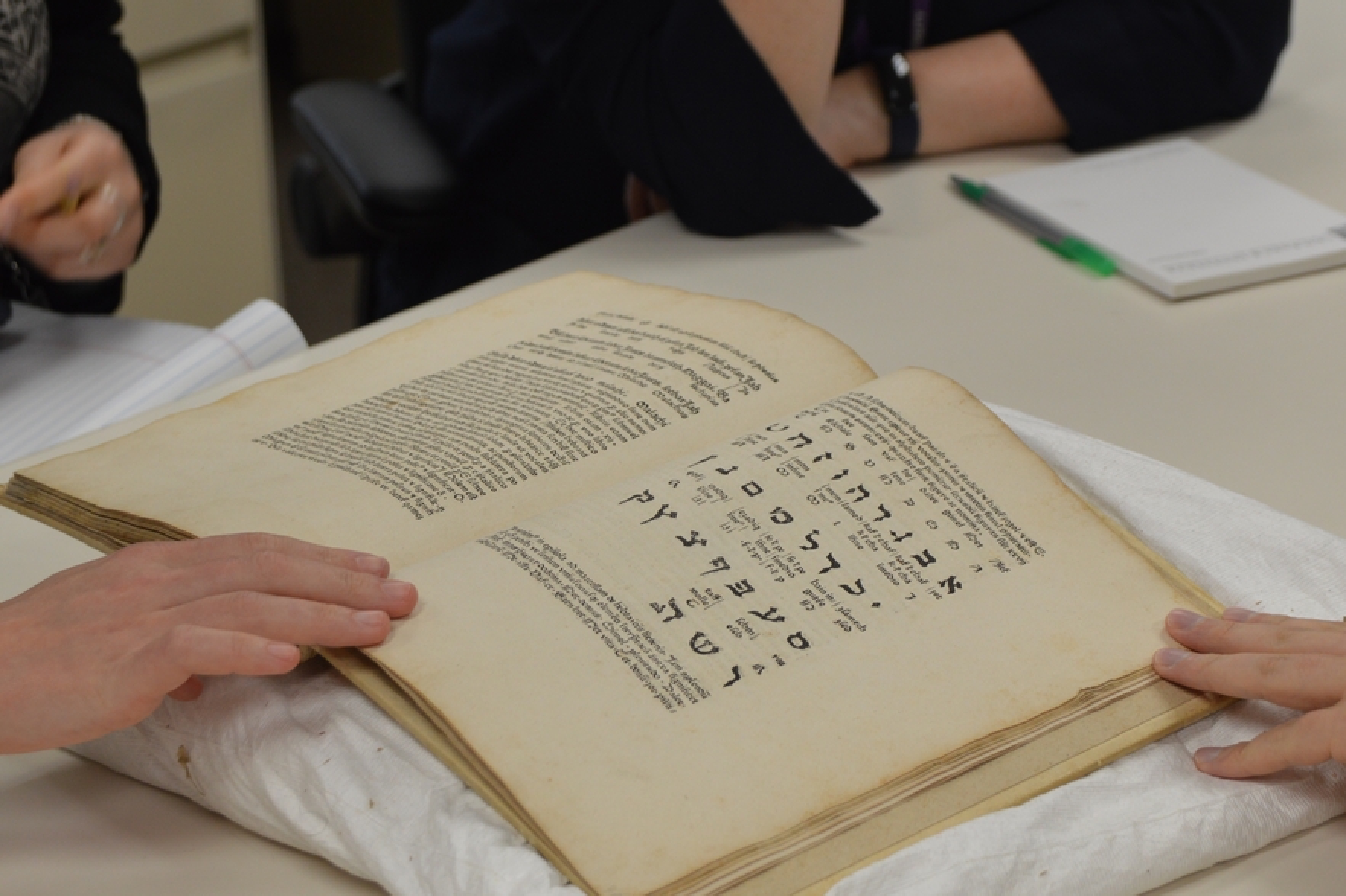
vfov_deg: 18.2
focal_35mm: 75
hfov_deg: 27.0
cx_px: 673
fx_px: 2803
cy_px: 448
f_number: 4.5
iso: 400
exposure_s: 1/80
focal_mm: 50
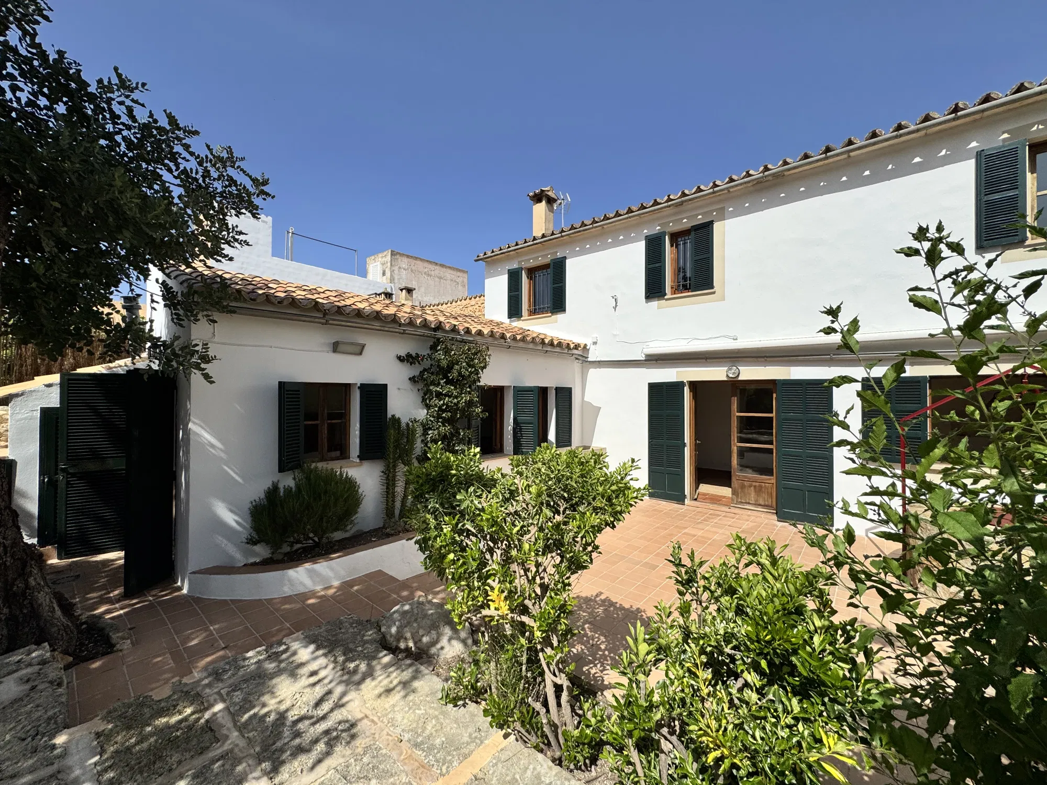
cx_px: 524
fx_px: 423
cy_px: 392
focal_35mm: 14
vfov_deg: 85.7
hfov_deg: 102.1
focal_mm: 2.22
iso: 50
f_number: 2.2
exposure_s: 1/4132
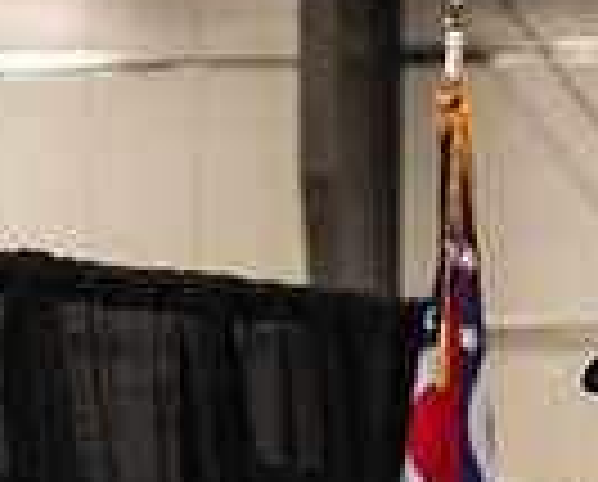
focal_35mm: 286
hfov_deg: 6.6
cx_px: 985
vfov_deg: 5.4
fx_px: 5073
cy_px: 737
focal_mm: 70
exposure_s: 1/200
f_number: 4
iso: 1250
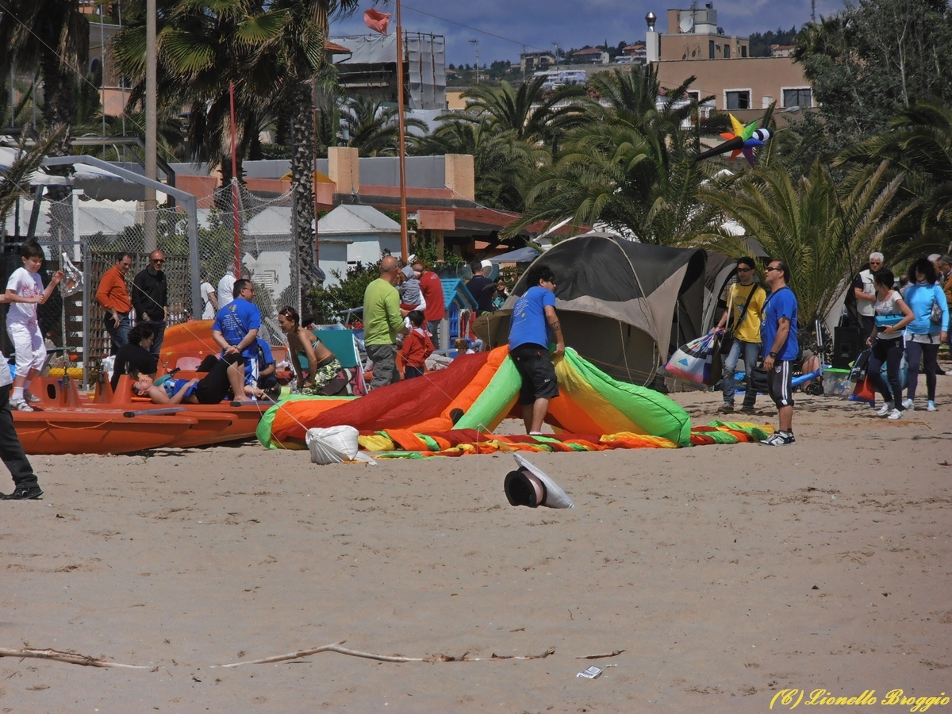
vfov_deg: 6.2
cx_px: 476
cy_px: 357
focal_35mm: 240
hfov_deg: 8.2
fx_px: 6600
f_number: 5.7
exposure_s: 1/1250
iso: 80
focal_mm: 42.54
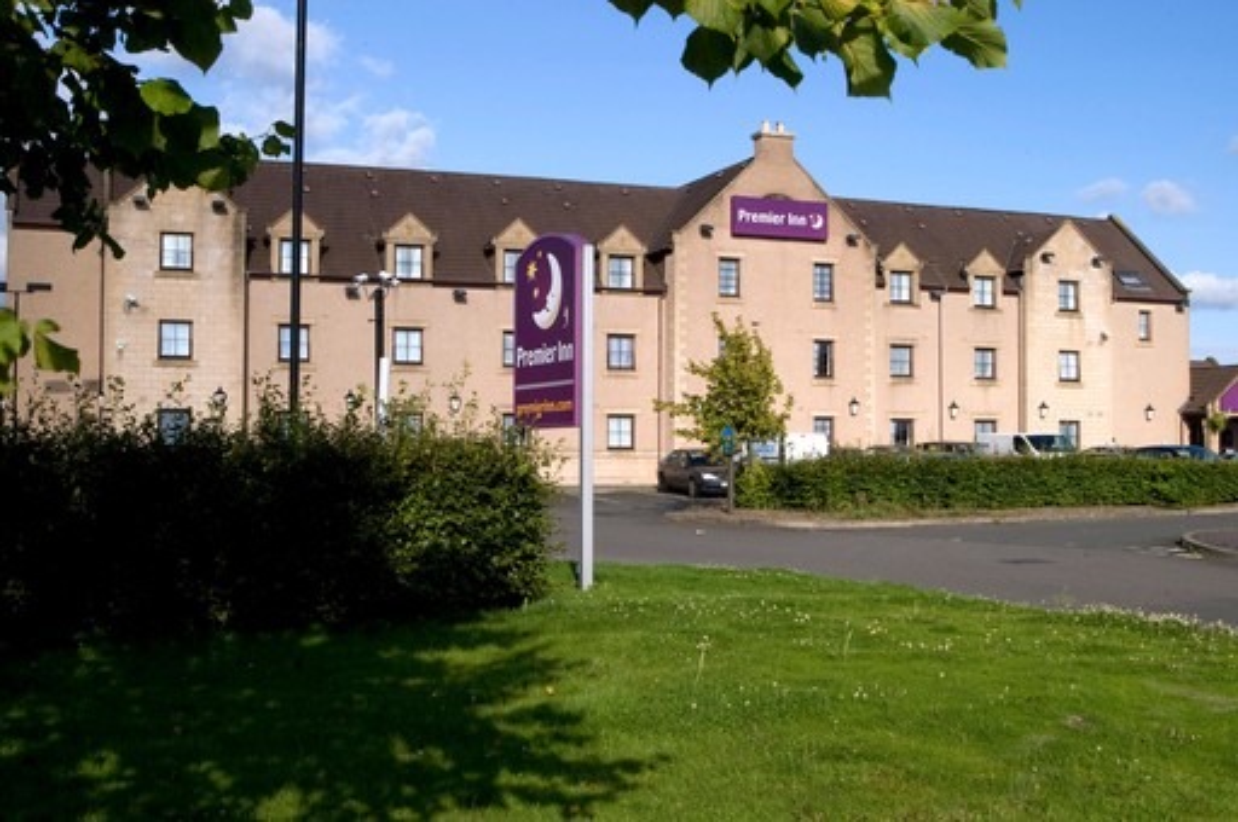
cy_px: 411
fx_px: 1442
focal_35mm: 42
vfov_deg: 31.8
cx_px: 619
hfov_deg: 46.5
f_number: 14
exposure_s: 1/125
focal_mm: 28
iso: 200
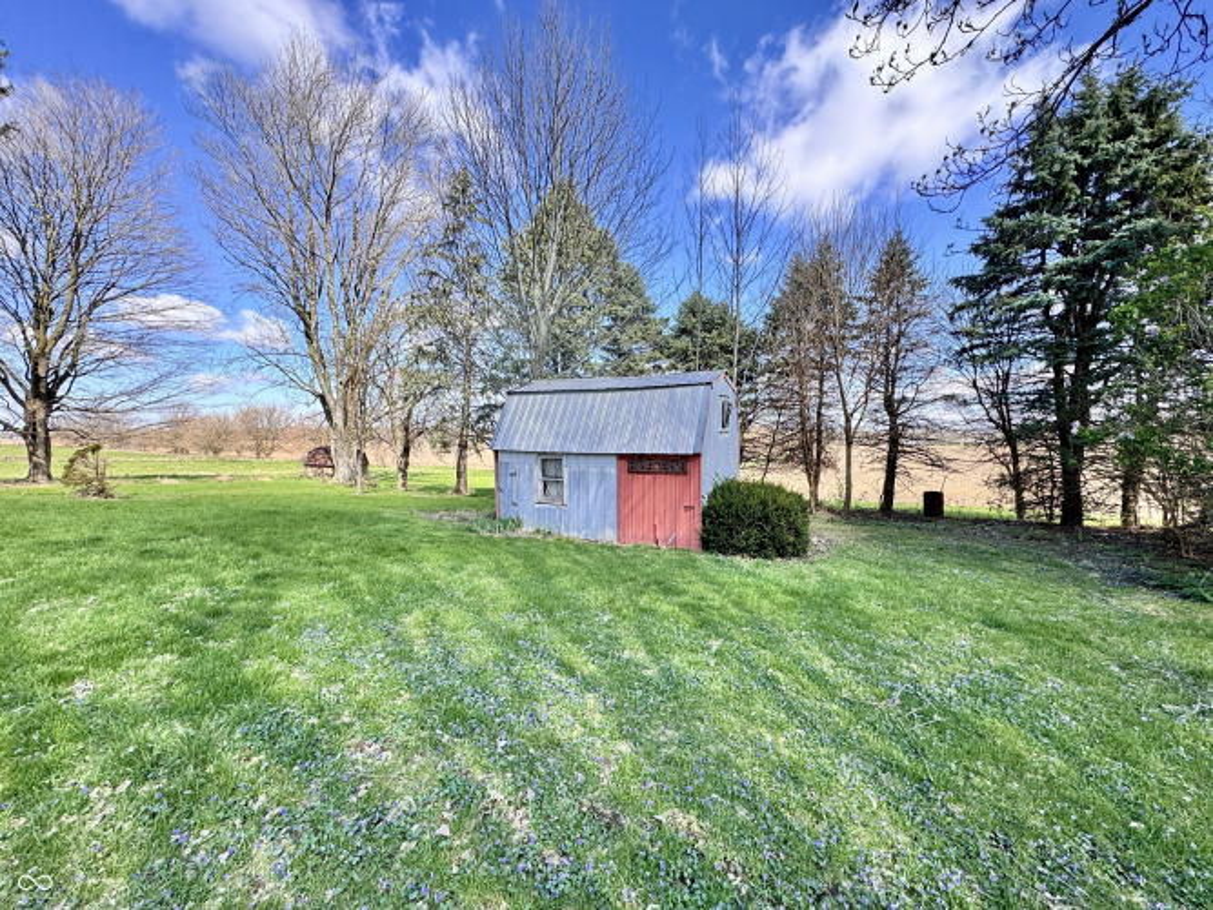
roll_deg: -0.3
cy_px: 455
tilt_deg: -2.2
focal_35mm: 14
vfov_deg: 85.7
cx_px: 606
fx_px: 490
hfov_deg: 102.1
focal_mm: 2.22
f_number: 2.2
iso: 40
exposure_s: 1/582
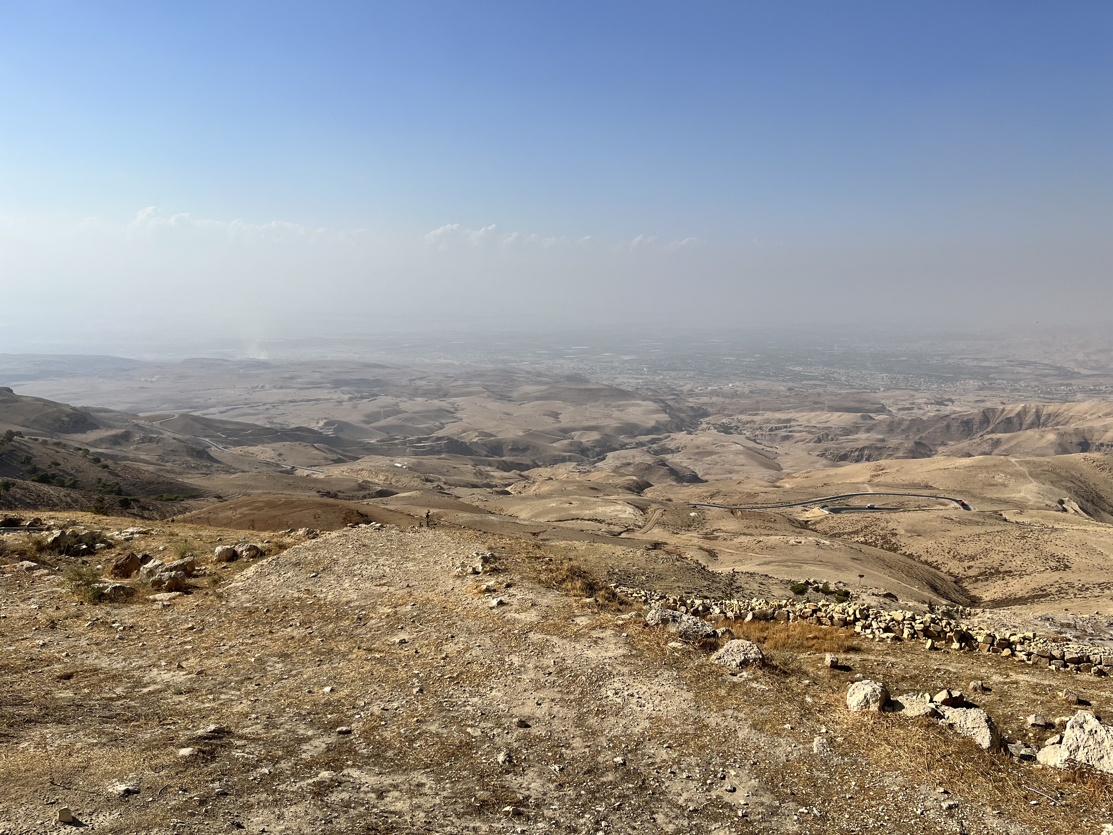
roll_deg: -0.8
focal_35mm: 26
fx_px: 836
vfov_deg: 53.1
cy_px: 418
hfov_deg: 67.3
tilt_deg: -10.4
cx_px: 556
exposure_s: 1/7353
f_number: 1.6
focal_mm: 5.1
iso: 50
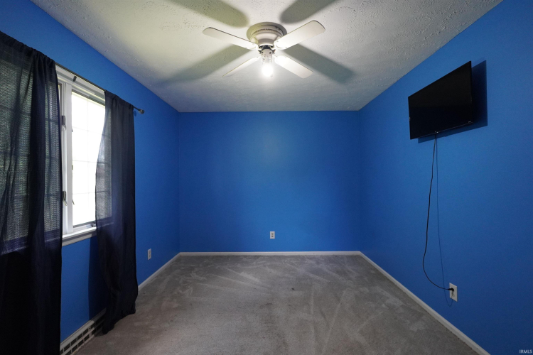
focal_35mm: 16
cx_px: 266
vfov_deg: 72.1
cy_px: 178
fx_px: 244
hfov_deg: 95.0
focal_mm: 11
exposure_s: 1/160
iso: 1600
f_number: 3.2
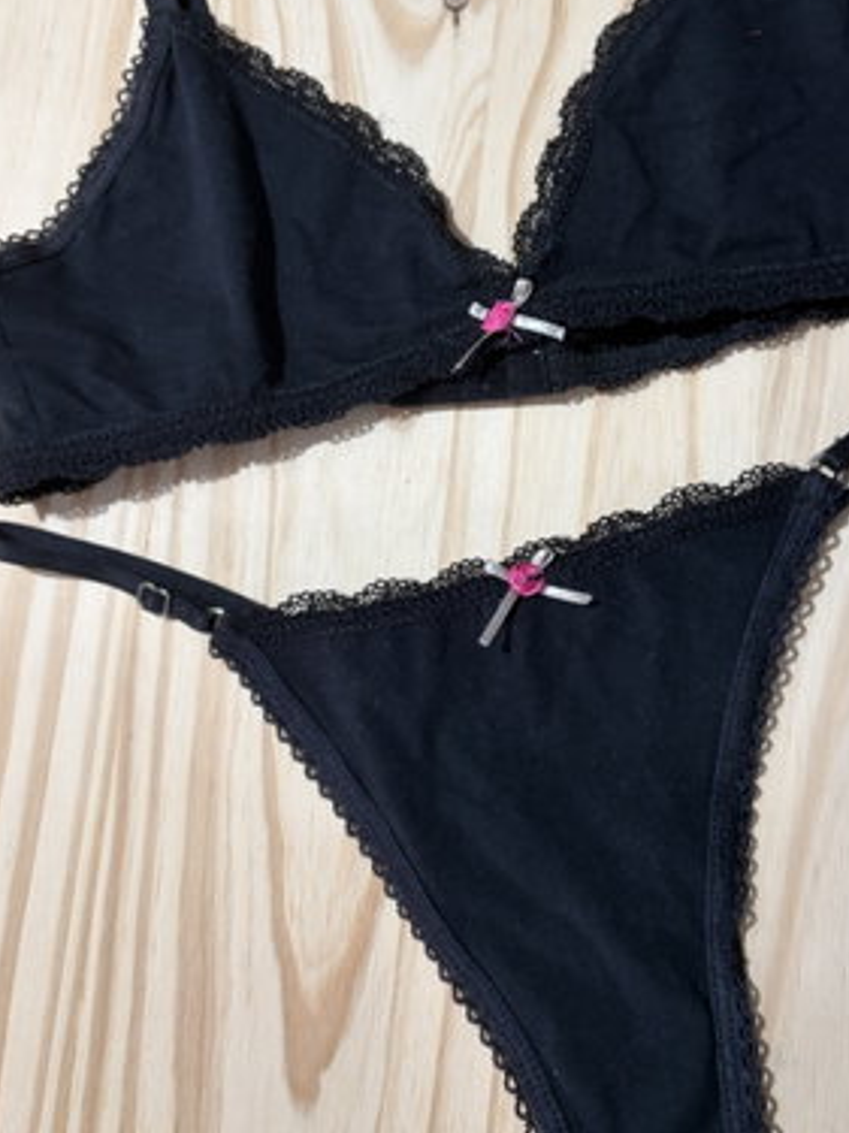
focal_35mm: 37
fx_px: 1211
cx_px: 496
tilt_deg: -76.8
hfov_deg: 38.5
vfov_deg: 49.9
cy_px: 467
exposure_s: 1/50
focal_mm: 5.96
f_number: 1.6
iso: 160
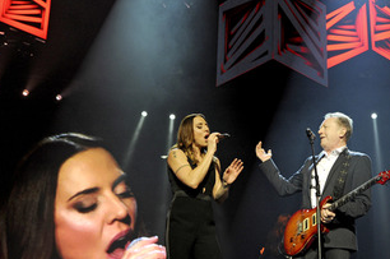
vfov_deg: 22.7
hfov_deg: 33.7
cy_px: 189
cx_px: 258
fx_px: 638
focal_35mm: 59
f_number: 7.1
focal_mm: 40
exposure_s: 1/160
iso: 1600
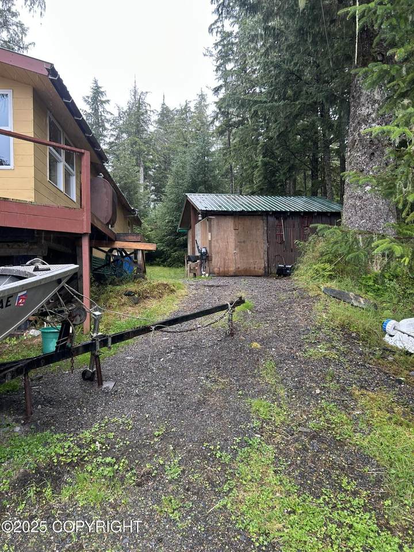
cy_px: 276
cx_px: 207
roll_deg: +3.4
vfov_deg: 67.3
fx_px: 415
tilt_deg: -1.7
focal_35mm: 26
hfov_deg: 53.1
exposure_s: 1/198
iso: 40
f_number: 1.5
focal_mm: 5.7
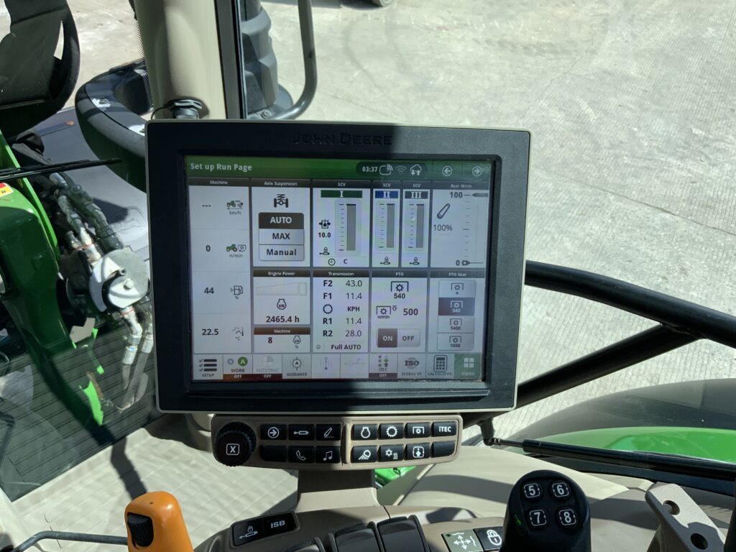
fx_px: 617
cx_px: 368
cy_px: 276
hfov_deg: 61.7
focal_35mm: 29
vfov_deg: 48.2
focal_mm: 3
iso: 16
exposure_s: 1/781
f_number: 1.8
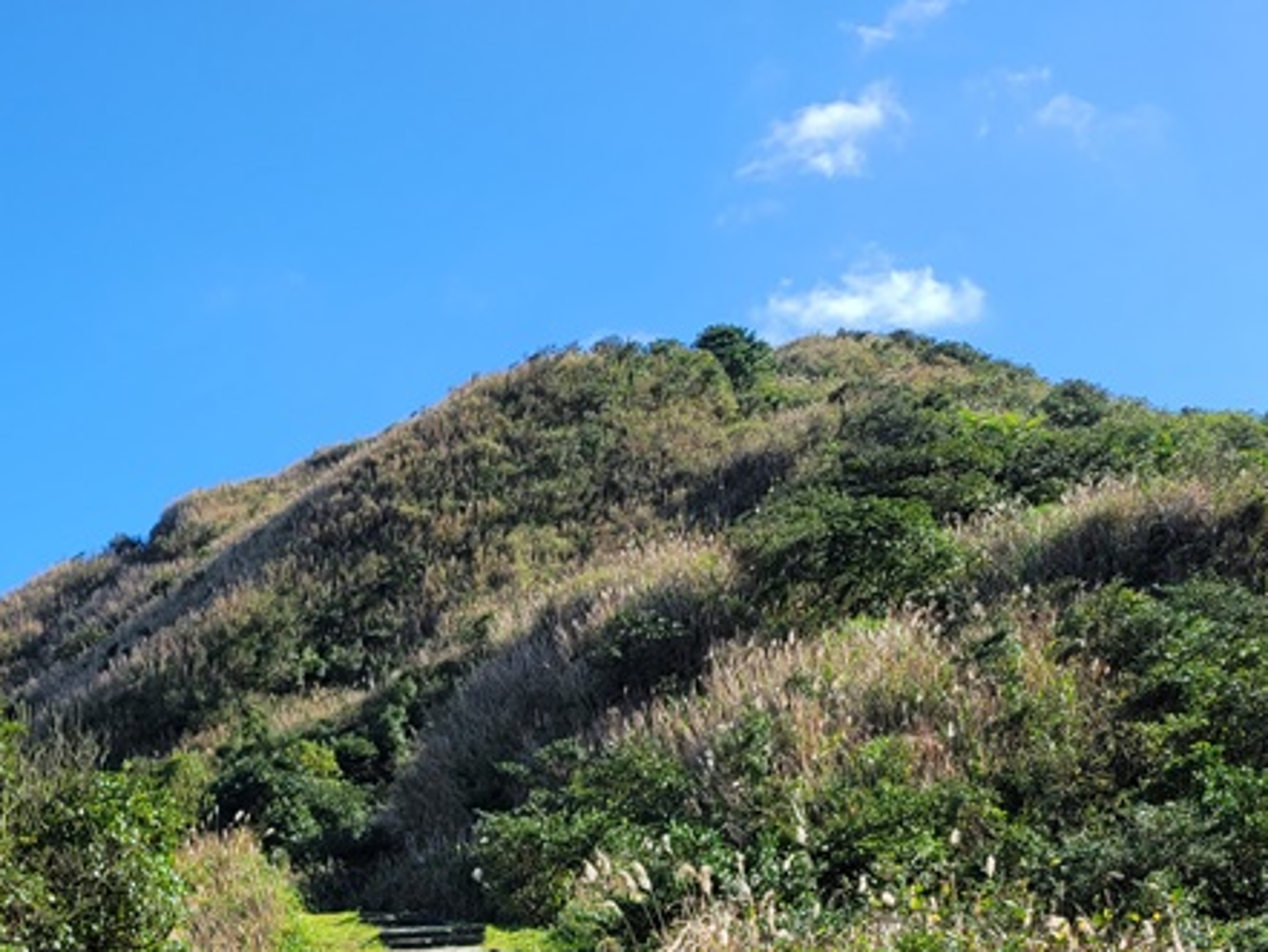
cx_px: 3
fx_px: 2162
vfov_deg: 23.8
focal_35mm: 59
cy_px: 940
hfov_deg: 30.4
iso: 40
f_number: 1.8
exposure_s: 1/1429
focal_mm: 5.4
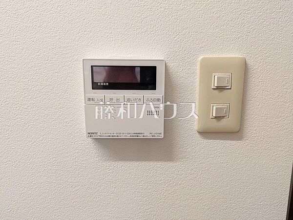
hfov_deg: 69.4
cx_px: 146
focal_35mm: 25
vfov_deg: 54.9
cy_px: 110
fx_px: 212
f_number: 1.89
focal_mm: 5.43
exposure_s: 1/60
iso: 230
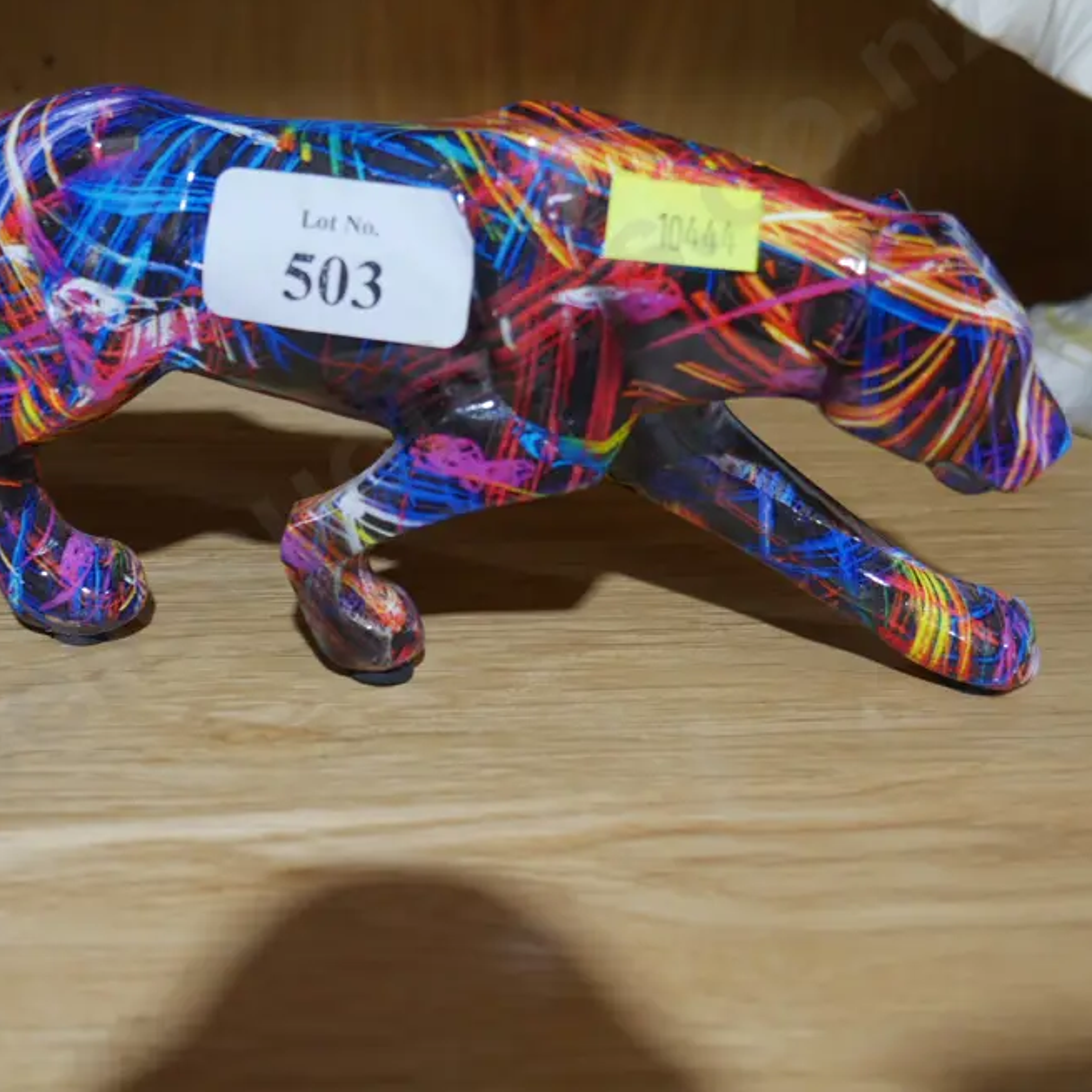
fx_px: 1677
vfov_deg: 36.0
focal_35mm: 47
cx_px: 312
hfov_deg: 35.5
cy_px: 507
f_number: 4
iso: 400
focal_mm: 17
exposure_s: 1/60
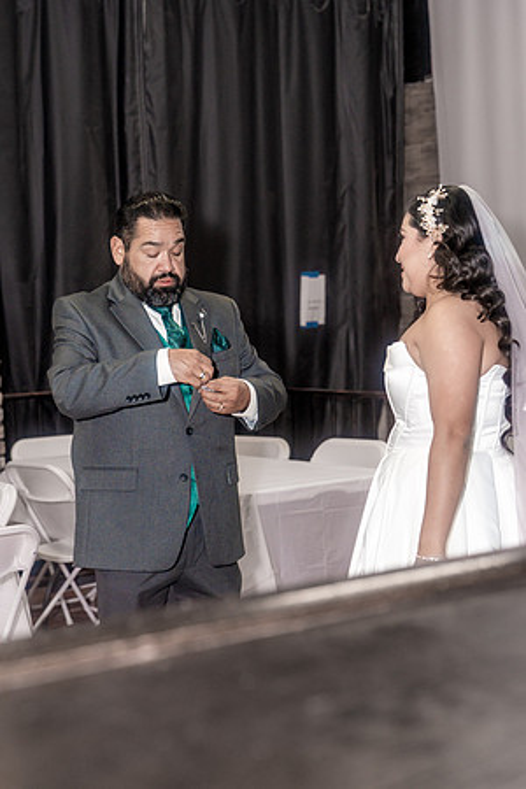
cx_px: 263
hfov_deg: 20.9
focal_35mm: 65
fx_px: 1424
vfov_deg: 31.0
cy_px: 394
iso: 2000
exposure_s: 1/250
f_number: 4
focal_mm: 65
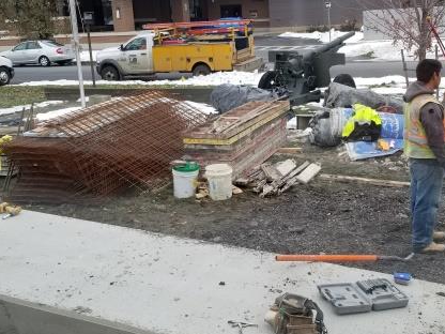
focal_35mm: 28
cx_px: 237
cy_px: 162
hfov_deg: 63.4
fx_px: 360
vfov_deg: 49.7
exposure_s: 1/544
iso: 50
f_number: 1.7
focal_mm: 4.25
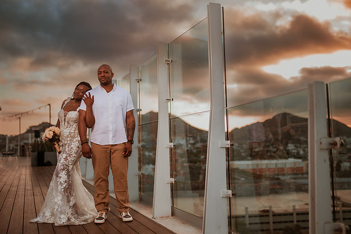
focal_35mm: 37
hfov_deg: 52.5
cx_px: 168
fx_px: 356
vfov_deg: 36.3
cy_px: 112
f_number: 1.4
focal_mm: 35
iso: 160
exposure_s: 1/1600
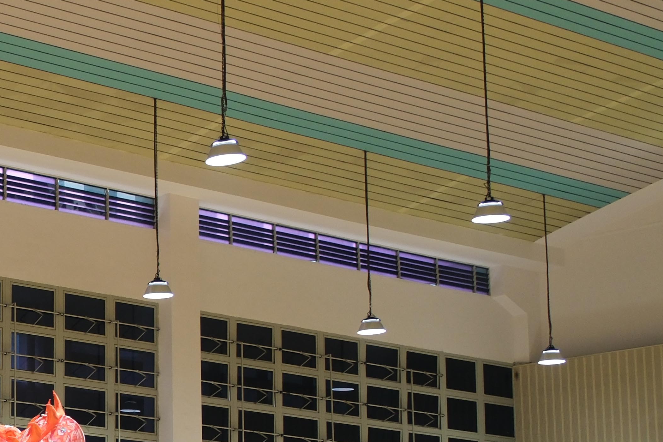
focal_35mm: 104
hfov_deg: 18.1
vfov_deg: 13.0
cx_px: -248
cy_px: 414
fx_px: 1915
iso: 800
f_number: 2.8
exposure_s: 1/100
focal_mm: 23.5
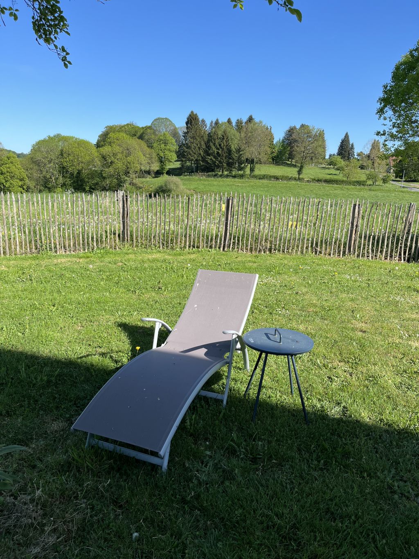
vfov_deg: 67.3
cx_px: 210
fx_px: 420
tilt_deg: -15.0
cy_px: 280
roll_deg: -1.7
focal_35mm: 26
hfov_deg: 53.1
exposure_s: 1/1890
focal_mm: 5.1
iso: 50
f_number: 1.6
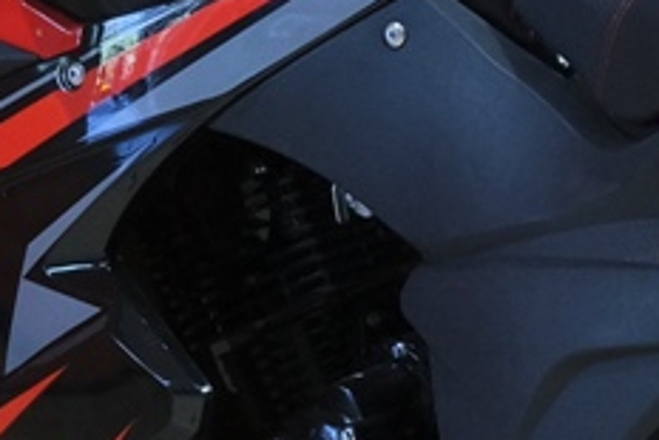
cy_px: -13
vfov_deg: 4.3
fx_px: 5806
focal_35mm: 317
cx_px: 778
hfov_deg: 6.5
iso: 1250
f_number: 4
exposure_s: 1/100
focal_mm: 30.8
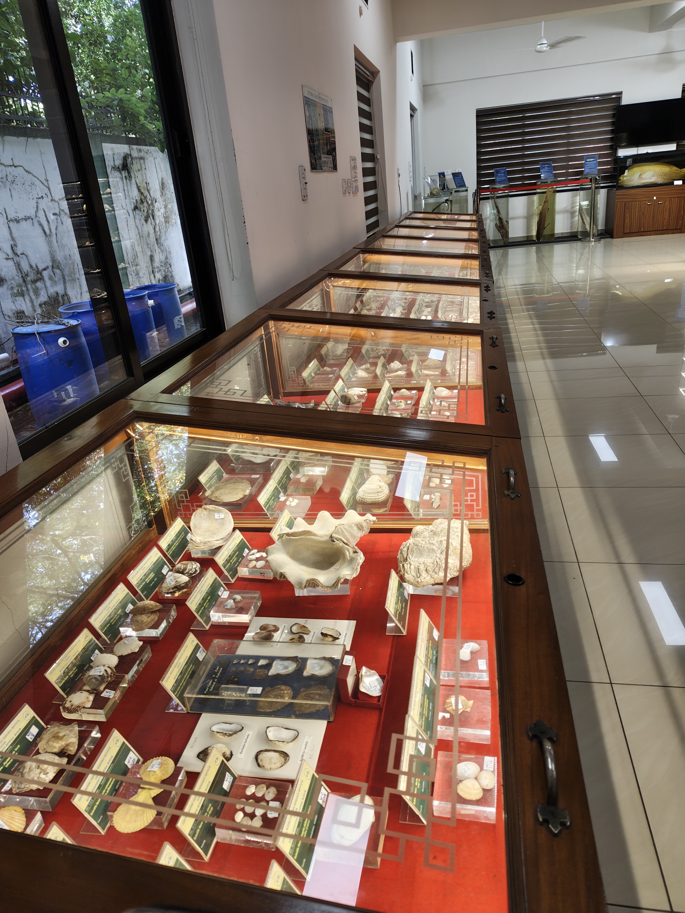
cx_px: 342
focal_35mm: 24
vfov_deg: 71.6
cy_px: 456
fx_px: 633
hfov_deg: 56.8
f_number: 1.88
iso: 92
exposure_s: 1/50
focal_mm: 5.56
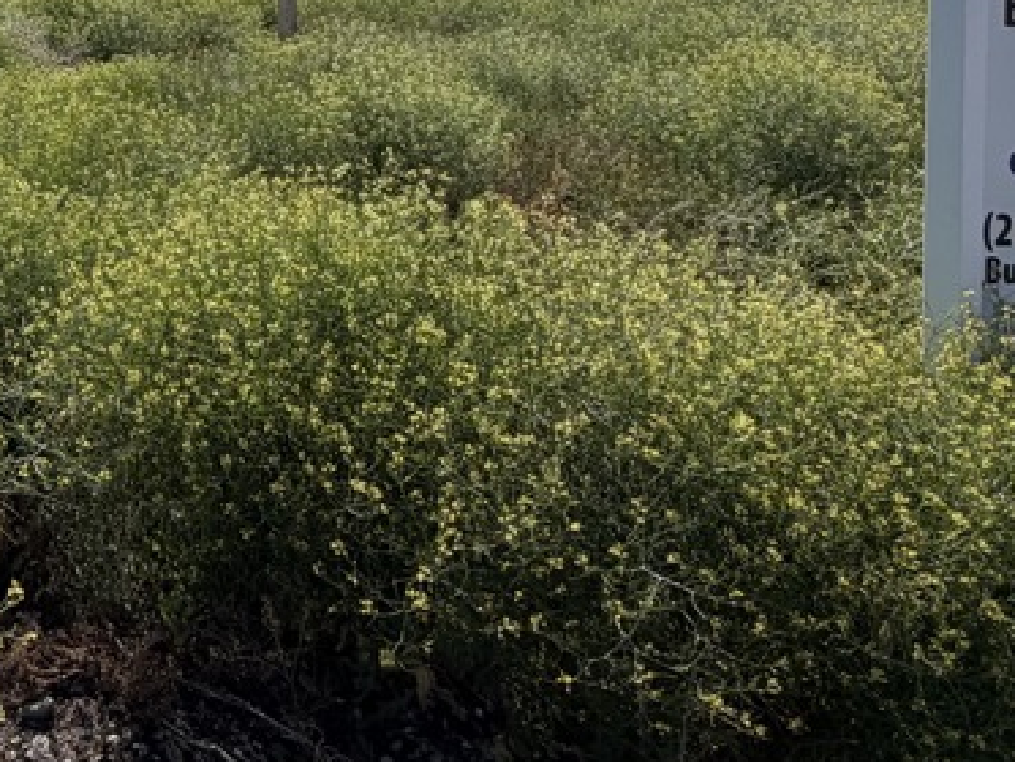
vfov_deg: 29.7
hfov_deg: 36.7
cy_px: -24
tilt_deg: -4.3
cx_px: -52
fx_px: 1320
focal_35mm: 45
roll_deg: -0.1
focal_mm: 2.22
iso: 20
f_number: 2.2
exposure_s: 1/1613
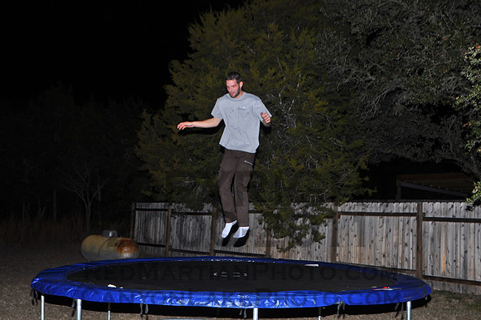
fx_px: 560
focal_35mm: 42
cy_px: 160
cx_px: 240
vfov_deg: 31.8
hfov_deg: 46.5
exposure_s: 1/60
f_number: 5.6
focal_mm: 28
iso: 200
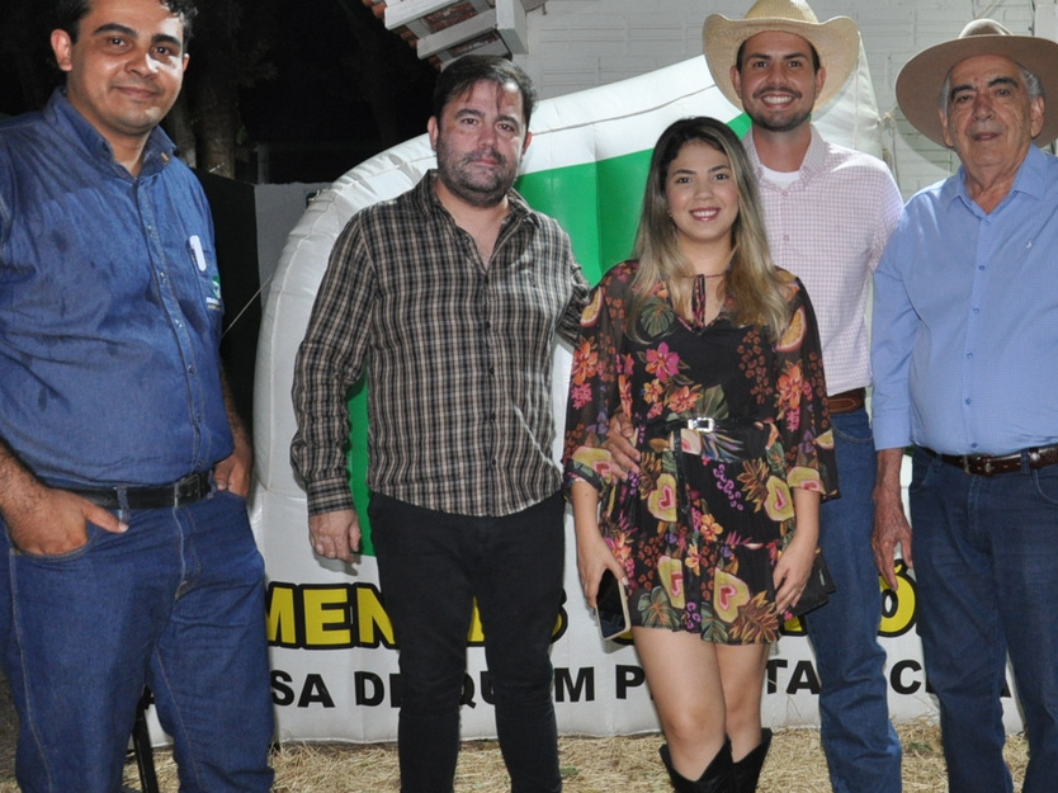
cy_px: 488
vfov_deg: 28.6
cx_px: 742
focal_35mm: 51
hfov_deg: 37.1
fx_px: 1552
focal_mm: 21
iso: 800
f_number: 4
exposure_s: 1/60
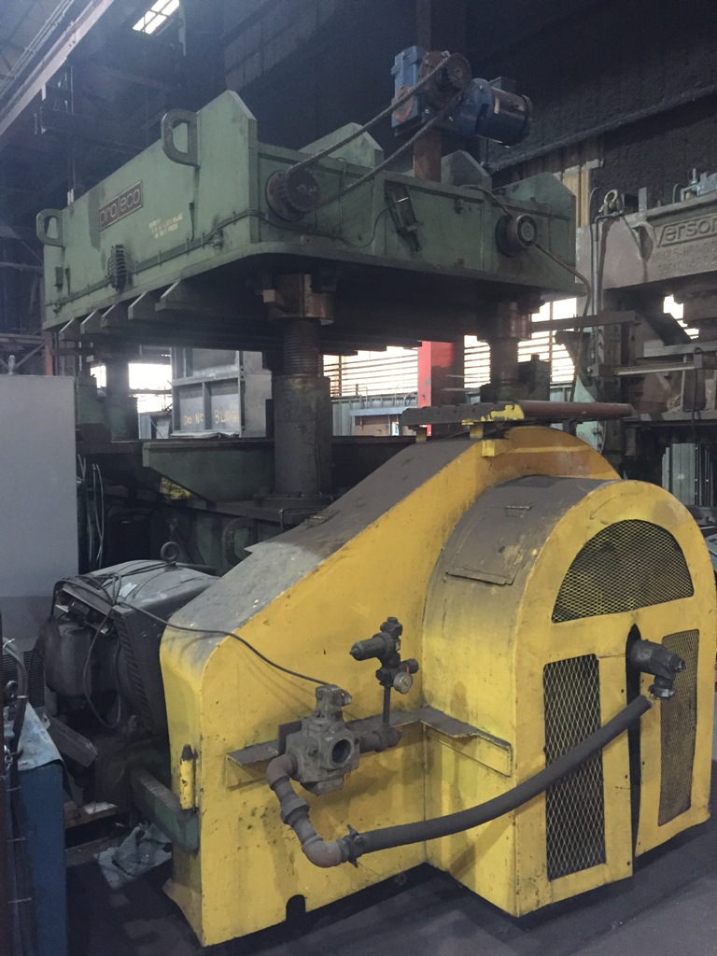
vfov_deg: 61.7
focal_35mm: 29
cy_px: 478
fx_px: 801
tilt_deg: -1.3
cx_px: 358
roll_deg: +0.1
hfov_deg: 48.2
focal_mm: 4.15
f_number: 2.2
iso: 320
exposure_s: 1/15
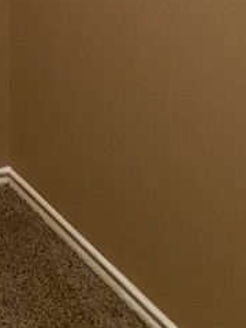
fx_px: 1109
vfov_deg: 14.5
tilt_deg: -1.4
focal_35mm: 117
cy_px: -287
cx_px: -174
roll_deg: +0.8
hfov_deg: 11.8
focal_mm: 4.25
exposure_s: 1/60
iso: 400
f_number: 1.8
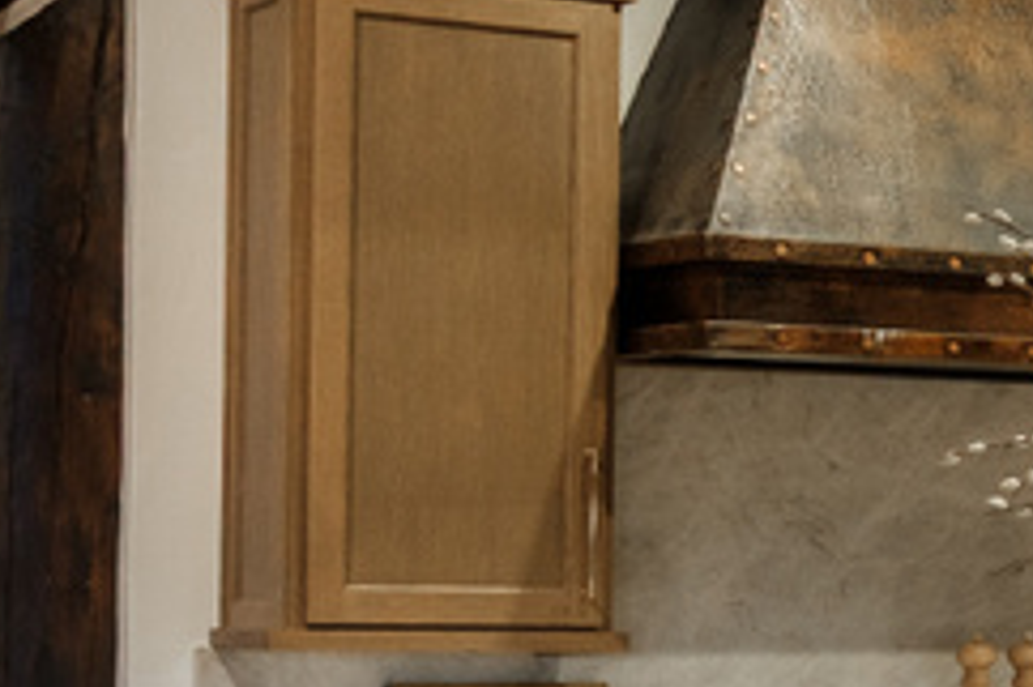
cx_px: 2015
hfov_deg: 13.9
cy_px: 753
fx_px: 3642
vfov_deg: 10.6
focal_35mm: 127
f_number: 6.4
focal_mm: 20
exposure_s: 1/6
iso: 400
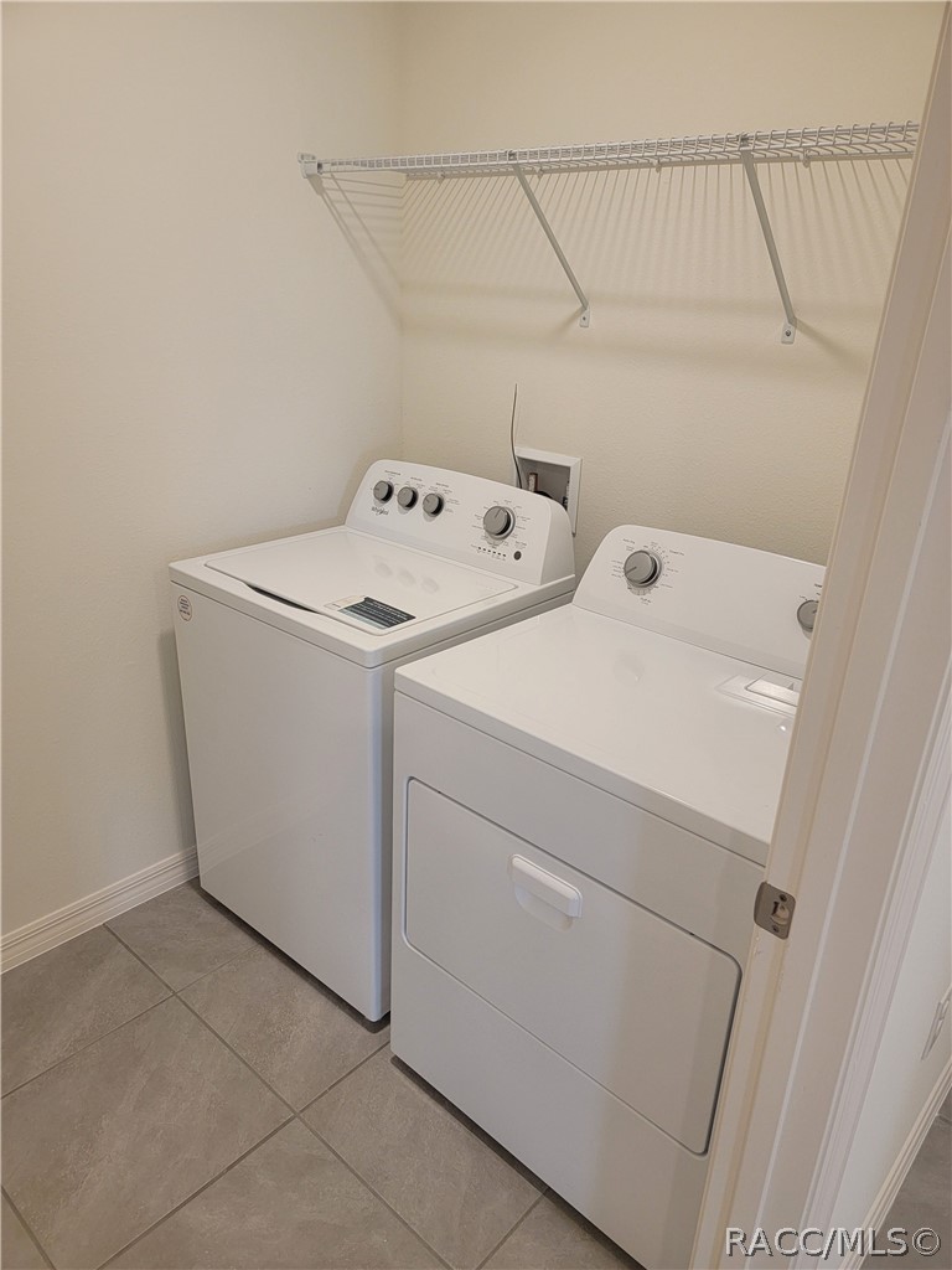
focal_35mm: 24
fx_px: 880
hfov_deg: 56.8
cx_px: 476
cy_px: 635
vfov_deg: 71.6
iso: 200
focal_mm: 6.7
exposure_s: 1/120
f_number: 1.8
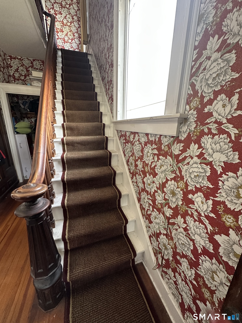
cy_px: 162
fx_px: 130
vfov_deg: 102.1
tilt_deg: -15.3
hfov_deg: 85.7
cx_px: 121
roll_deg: -1.7
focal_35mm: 14
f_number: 2.2
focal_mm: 2.22
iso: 250
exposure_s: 1/99
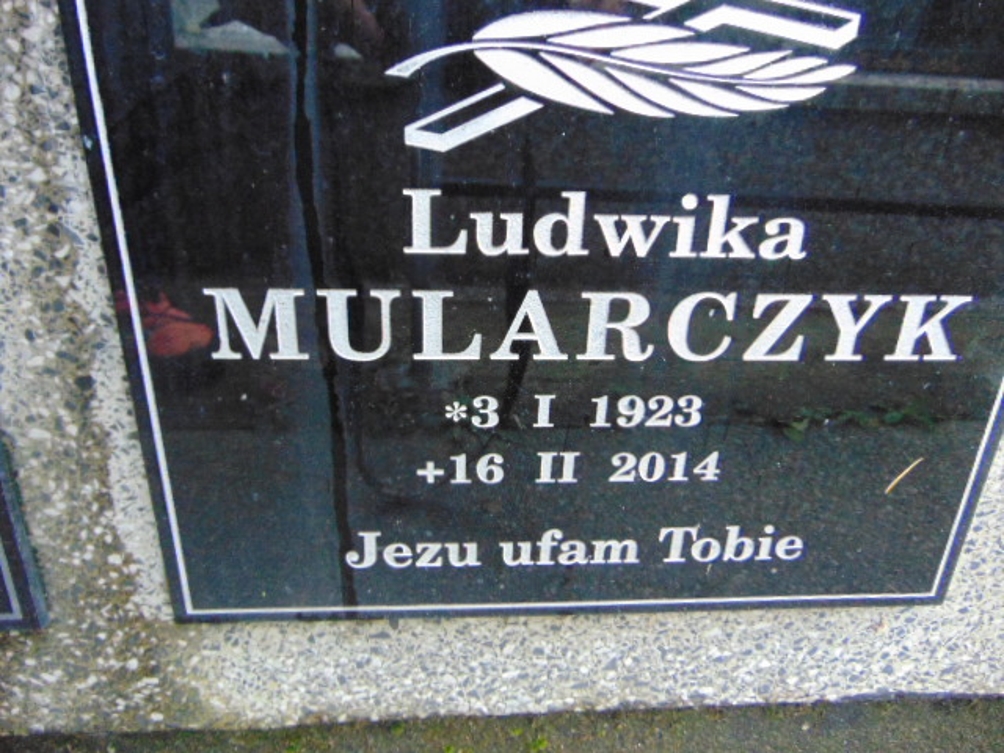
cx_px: 502
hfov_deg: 69.4
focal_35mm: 25
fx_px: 725
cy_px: 376
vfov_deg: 54.9
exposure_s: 1/60
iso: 500
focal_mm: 4.5
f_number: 3
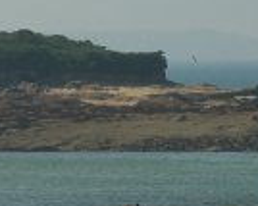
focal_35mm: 520
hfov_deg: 3.7
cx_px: 216
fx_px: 3968
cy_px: 162
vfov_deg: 3.0
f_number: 9
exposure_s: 1/125
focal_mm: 62
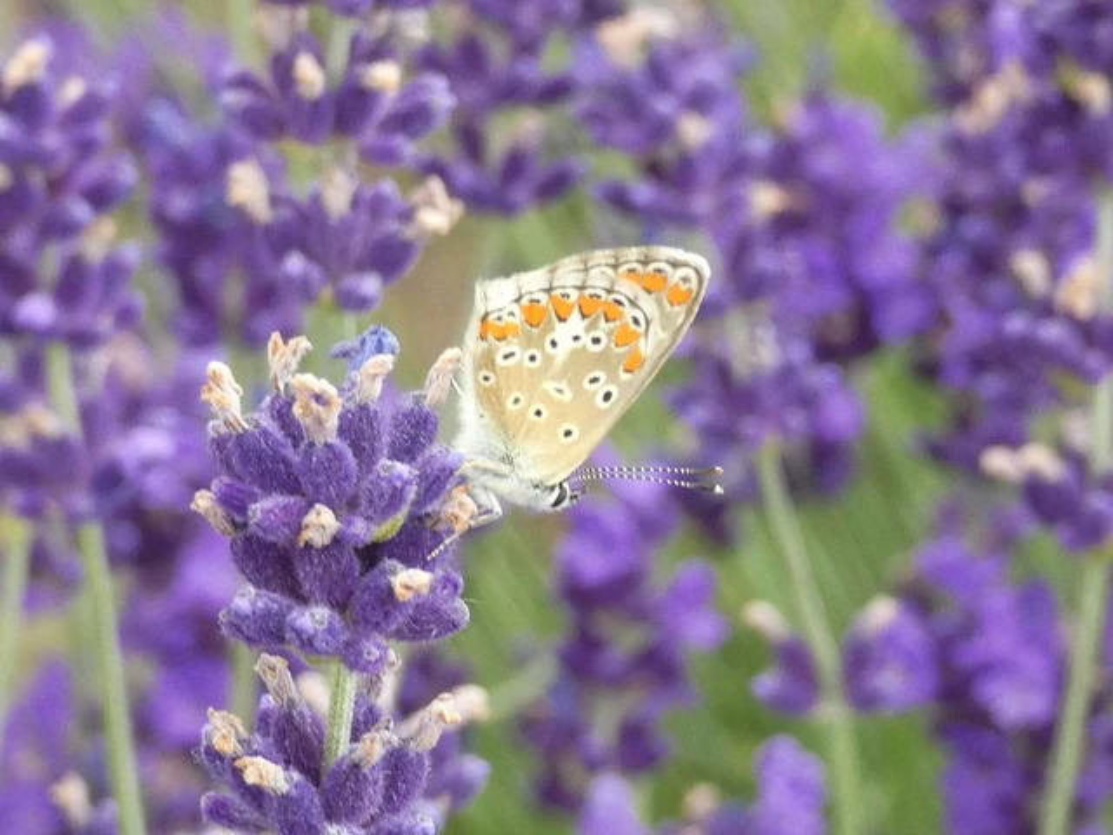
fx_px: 3537
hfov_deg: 17.9
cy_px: 418
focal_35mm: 110
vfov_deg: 13.5
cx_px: 556
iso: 400
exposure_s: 1/80
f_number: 5
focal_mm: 19.7
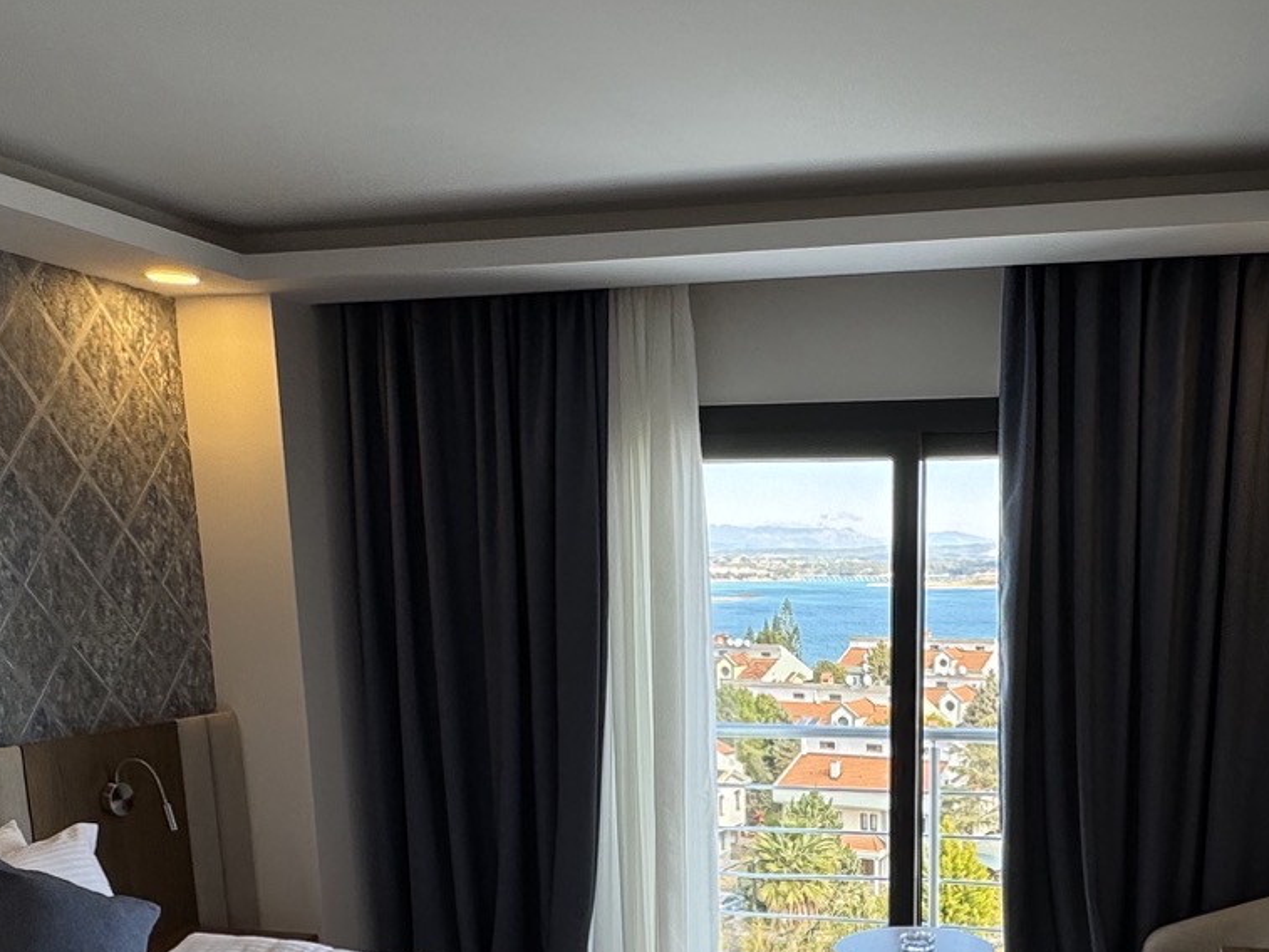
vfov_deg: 36.4
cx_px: 845
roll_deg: +0.2
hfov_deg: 49.3
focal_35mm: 37
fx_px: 1357
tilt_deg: -12.8
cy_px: 851
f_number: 2.2
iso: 40
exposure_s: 1/125
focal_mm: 2.22
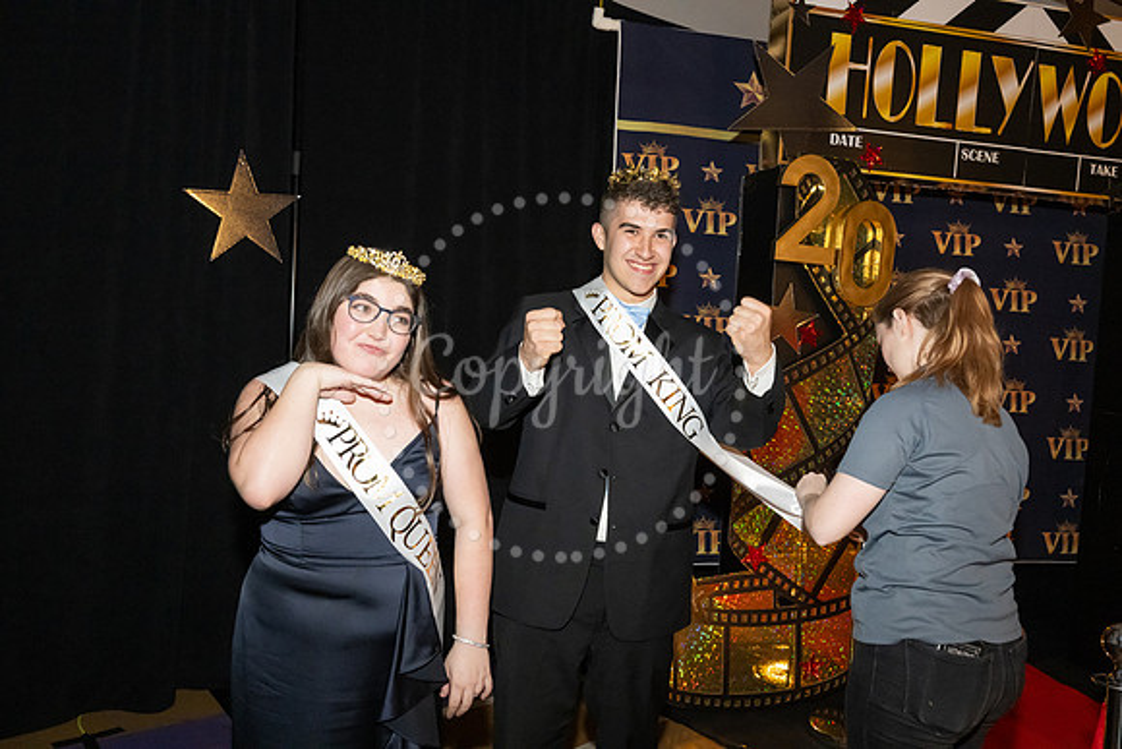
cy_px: 374
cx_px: 561
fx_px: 888
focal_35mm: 28
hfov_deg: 64.5
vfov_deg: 45.7
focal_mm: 28.5
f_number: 5.6
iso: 6400
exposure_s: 1/125
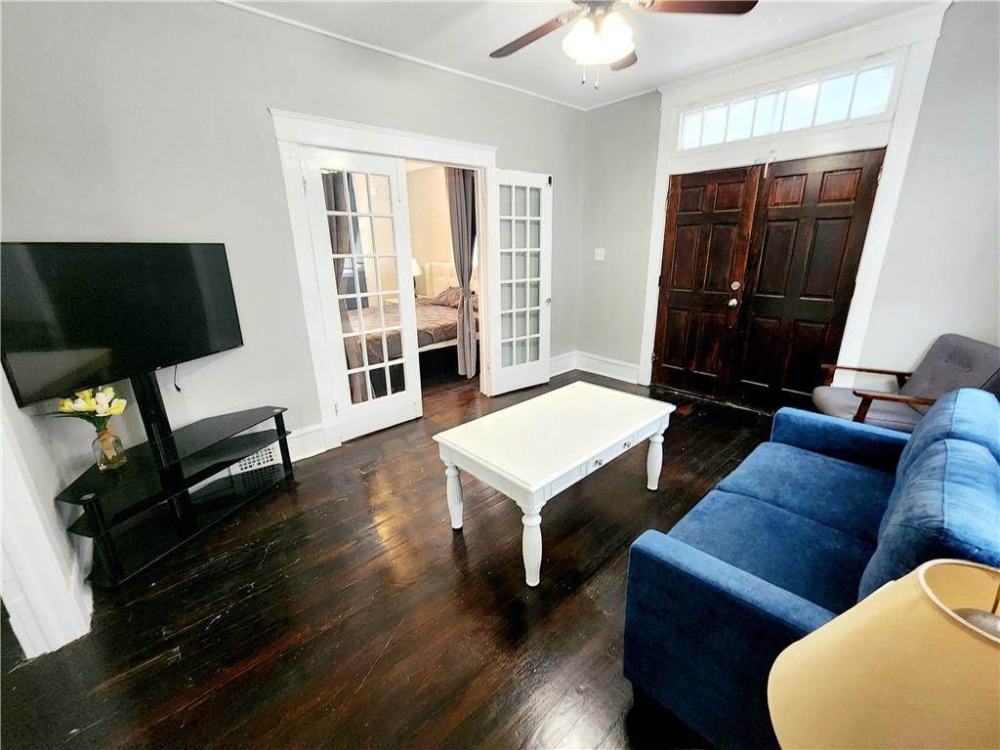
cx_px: 500
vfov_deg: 89.9
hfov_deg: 106.2
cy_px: 375
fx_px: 376
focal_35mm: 13
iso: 400
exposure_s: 1/30
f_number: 2.2
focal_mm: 2.2
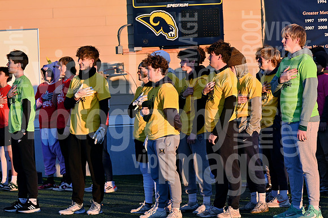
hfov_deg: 10.2
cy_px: 109
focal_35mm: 202
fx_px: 1839
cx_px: 164
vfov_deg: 6.8
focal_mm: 135
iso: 800
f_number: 7.1
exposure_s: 1/800
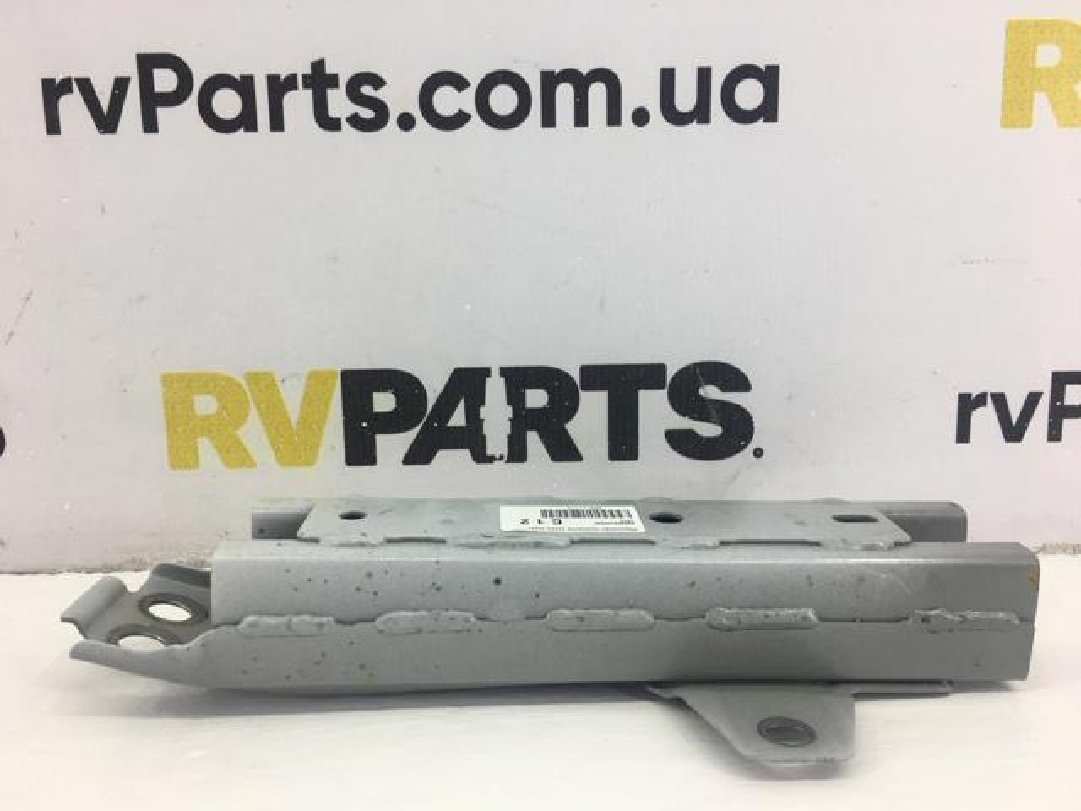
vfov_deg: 48.2
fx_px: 906
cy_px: 406
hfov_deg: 61.7
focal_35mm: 29
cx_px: 540
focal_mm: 4.15
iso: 40
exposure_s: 1/100
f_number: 2.2
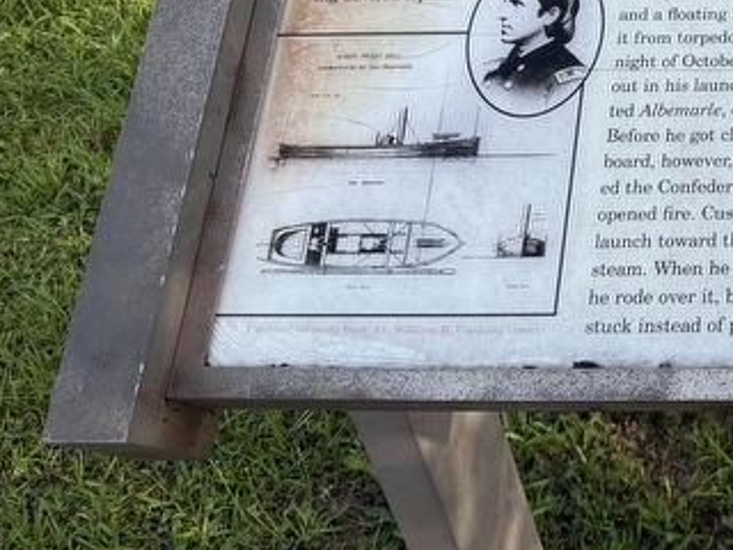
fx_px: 1271
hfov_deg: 27.9
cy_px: -25
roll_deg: +3.7
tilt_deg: -33.8
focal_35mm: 60
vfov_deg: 23.2
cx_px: 898
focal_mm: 6.76
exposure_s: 1/1361
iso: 80
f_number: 1.78
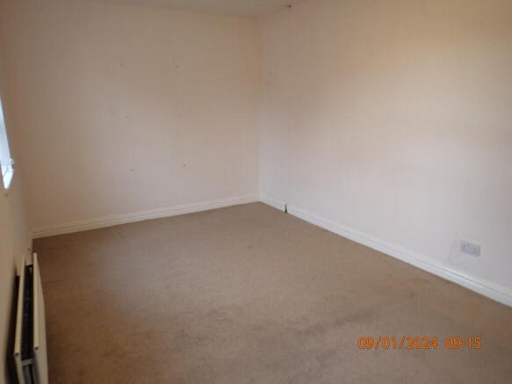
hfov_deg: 69.4
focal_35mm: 25
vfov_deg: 54.9
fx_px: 370
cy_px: 192
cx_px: 256
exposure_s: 1/30
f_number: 2
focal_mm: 4.5
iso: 250
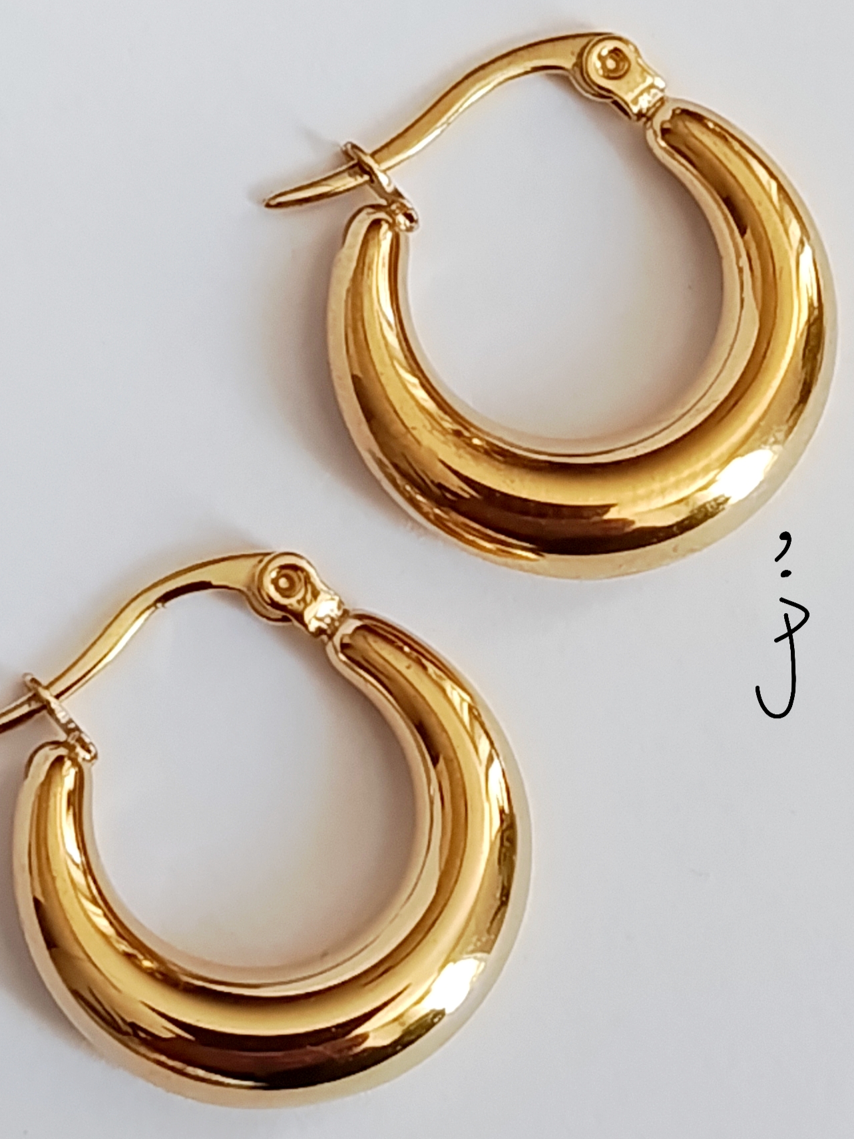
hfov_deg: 17.4
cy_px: 544
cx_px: 361
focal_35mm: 85
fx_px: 2796
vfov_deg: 23.0
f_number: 1.7
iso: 250
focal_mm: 5.24
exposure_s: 1/100
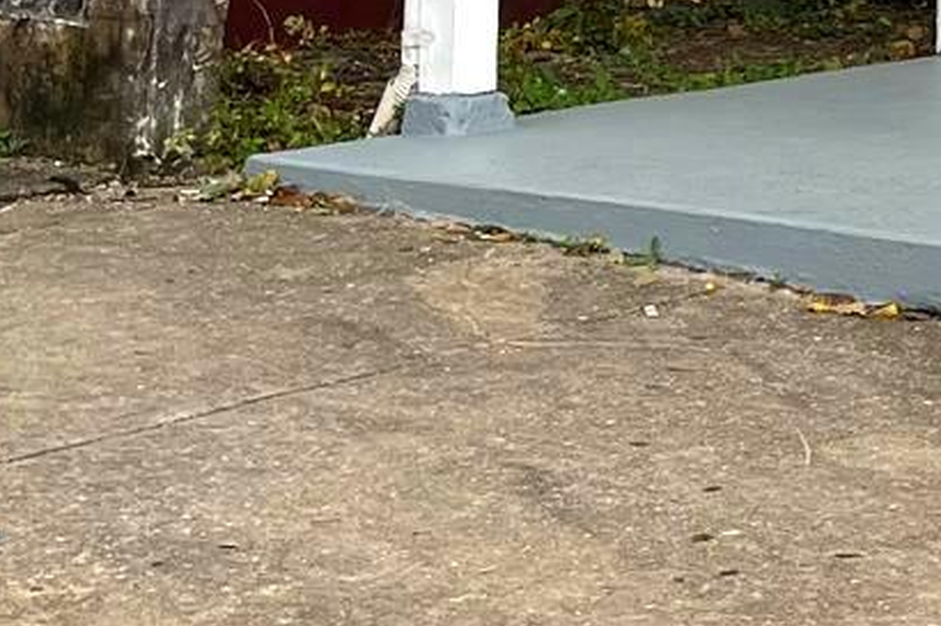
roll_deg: -0.3
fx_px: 3527
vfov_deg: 9.7
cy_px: -486
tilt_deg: -0.2
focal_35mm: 135
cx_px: 1845
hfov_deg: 13.2
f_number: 1.6
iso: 40
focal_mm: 5.1
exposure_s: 1/124
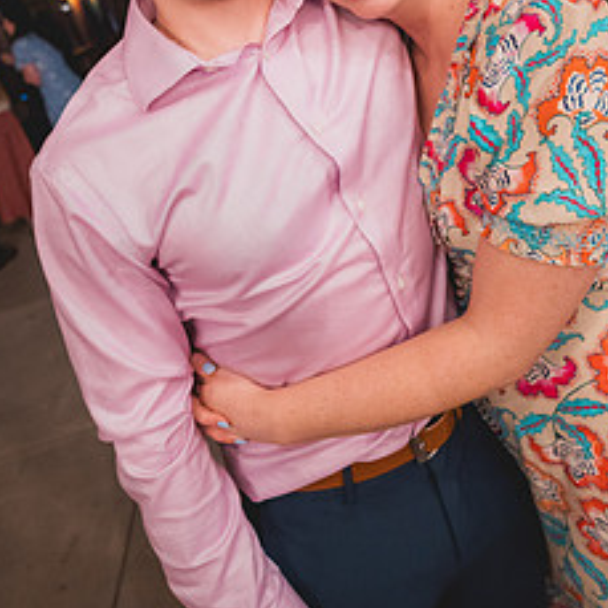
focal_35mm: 30
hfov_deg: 54.0
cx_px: 319
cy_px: 104
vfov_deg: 50.1
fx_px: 596
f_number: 2.8
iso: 3200
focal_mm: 18
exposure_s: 1/160
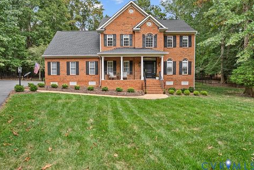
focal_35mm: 22
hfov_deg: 79.7
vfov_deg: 58.4
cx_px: 122
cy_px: 84
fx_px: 152
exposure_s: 1/60
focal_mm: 20.5
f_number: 4
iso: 100
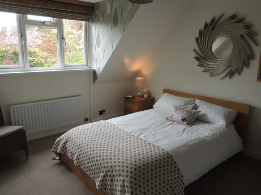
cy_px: 98
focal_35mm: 28
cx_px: 130
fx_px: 211
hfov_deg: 63.5
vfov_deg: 49.7
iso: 100
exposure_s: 1/80
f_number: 3.1
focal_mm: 4.9
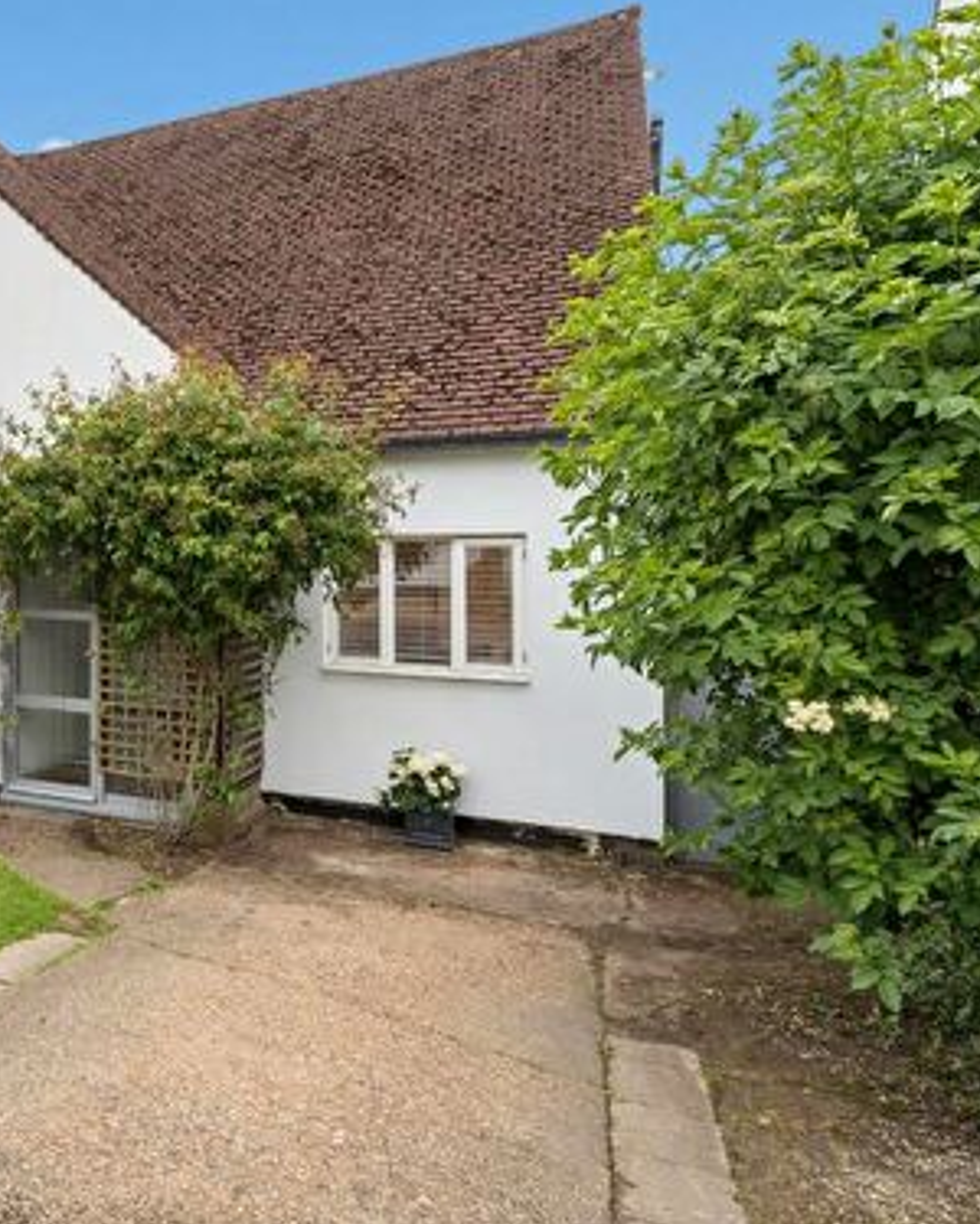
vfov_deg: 62.0
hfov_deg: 41.4
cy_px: 537
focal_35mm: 28
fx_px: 1015
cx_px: -91
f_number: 5.6
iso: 400
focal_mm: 16
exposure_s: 1/200
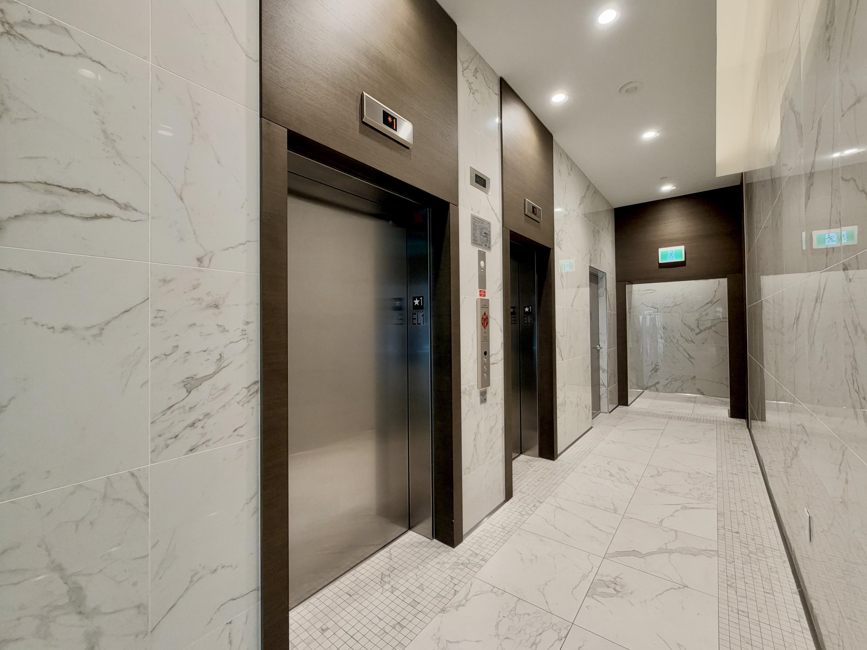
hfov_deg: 98.2
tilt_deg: +1.2
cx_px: 436
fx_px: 376
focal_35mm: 15
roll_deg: +0.6
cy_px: 320
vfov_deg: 81.7
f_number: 2.2
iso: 200
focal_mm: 2.22
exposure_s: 1/60
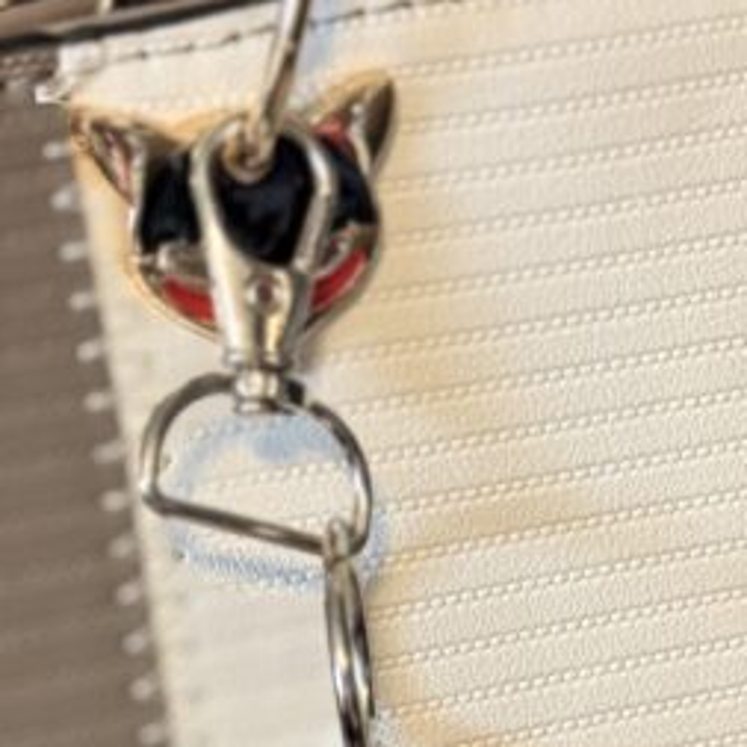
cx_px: 555
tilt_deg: -26.9
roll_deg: +2.3
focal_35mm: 134
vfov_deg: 12.7
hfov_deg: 13.0
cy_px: 889
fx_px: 3272
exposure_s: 1/60
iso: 250
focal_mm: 6.76
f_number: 1.78
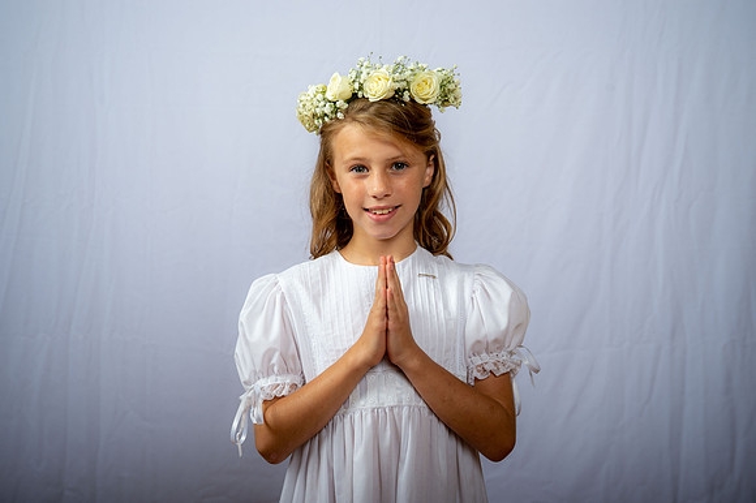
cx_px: 378
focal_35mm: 58
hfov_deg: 34.5
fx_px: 1217
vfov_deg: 23.4
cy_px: 252
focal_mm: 58
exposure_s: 1/200
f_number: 6.3
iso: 250
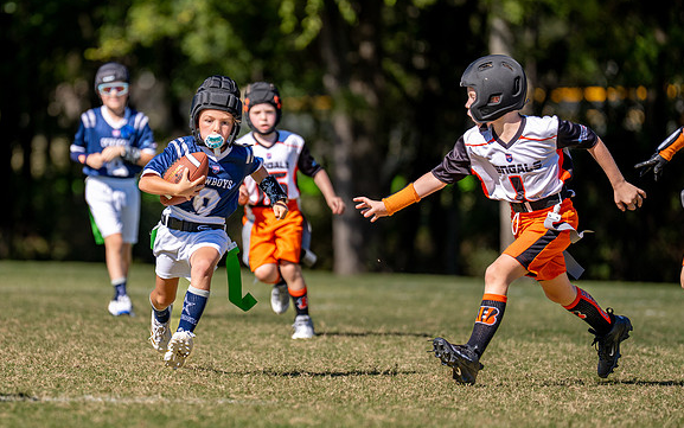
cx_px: 218
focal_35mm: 302
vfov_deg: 4.4
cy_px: 194
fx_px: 5631
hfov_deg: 6.9
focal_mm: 200
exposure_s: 1/3200
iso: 160
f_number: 2.8
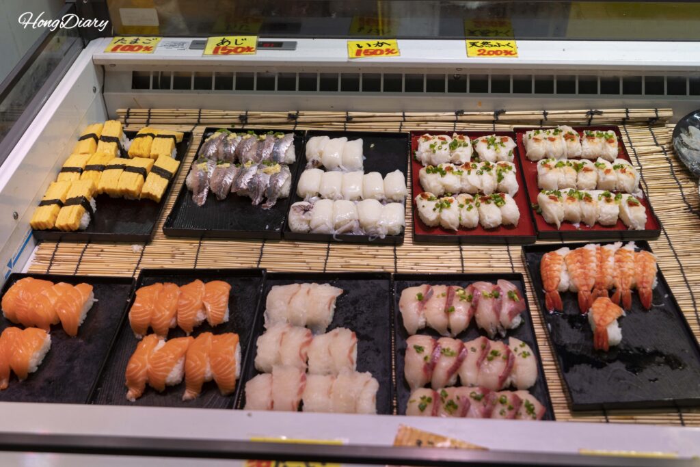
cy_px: 234
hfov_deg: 51.9
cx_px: 350
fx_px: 719
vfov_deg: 36.0
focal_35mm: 37
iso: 320
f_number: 5
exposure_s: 1/160
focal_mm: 37
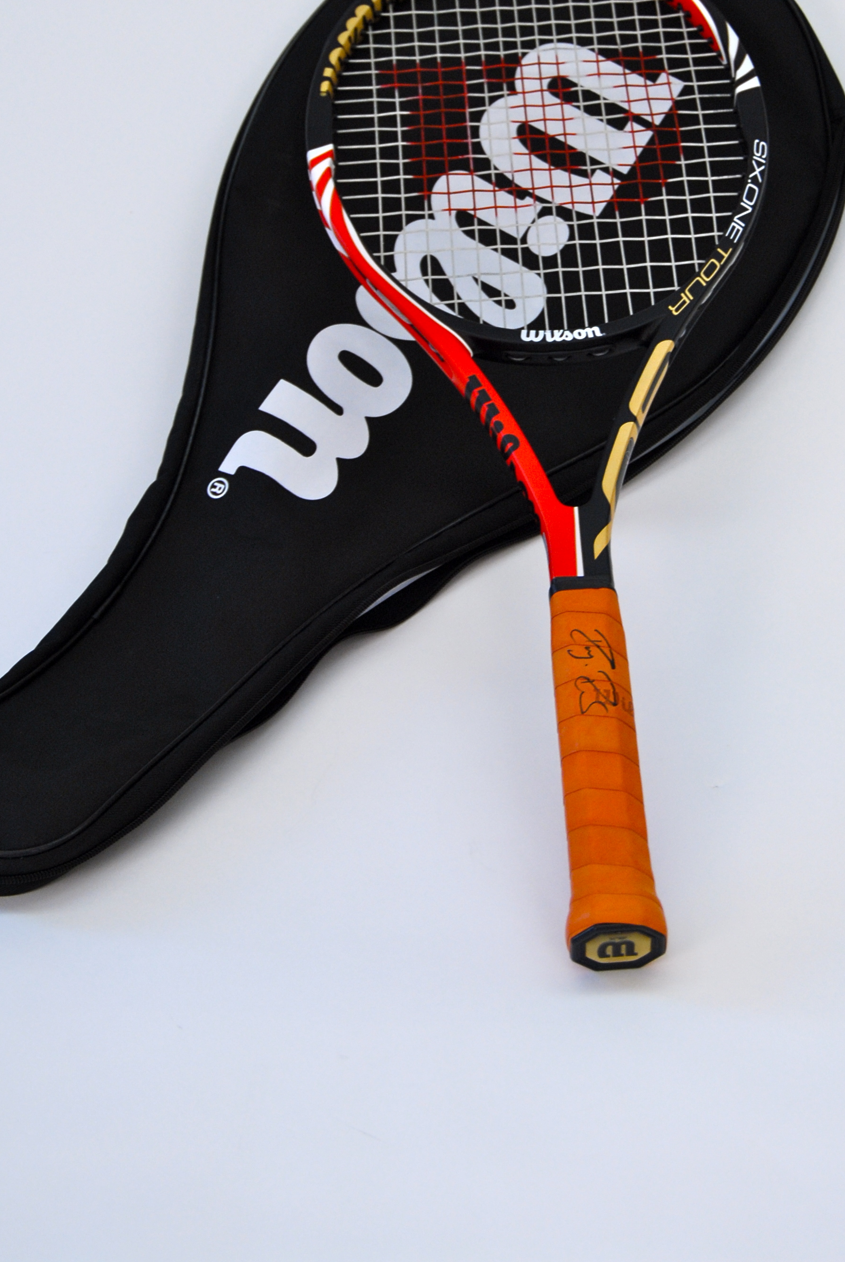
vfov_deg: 27.1
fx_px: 2598
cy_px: 370
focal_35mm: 74
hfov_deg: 18.4
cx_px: 511
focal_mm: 34
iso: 250
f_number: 5
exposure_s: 1/100
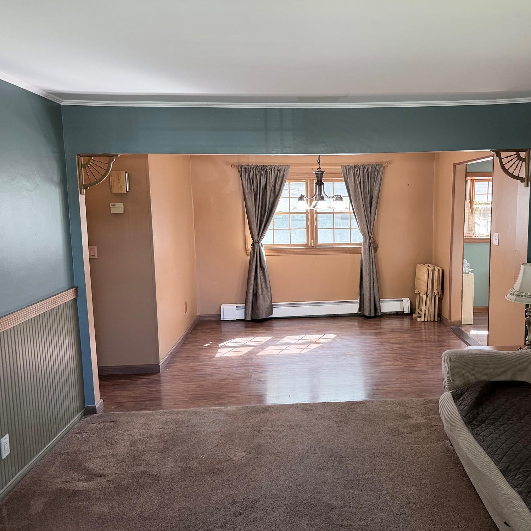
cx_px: 325
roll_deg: +1.6
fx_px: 503
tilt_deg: -6.5
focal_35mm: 29
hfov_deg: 55.1
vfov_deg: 55.6
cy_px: 262
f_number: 1.78
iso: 320
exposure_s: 1/120
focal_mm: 6.76
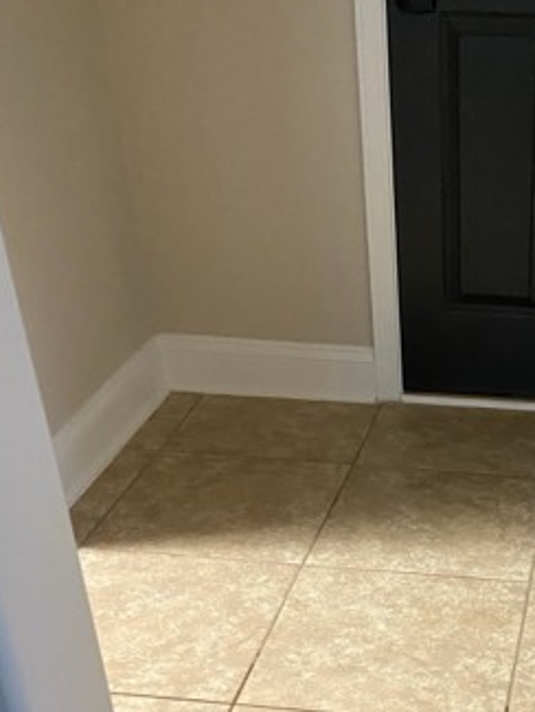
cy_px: 701
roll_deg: +2.2
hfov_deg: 25.4
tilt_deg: -37.6
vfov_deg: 31.9
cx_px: 473
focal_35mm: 56
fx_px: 1153
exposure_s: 1/60
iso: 400
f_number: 1.8
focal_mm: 4.25
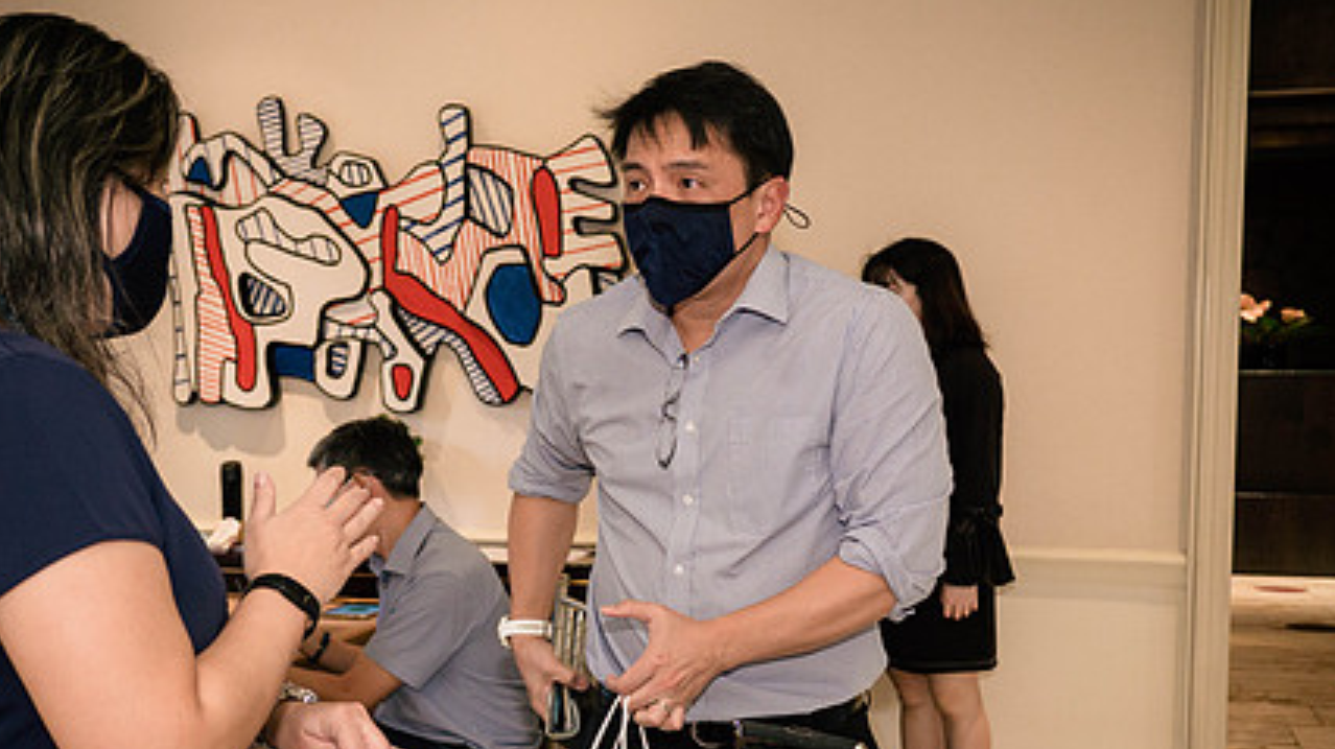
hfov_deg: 42.0
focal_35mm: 49
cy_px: 500
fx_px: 1733
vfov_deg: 24.3
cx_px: 583
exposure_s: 1/100
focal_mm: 16
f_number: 2
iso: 800
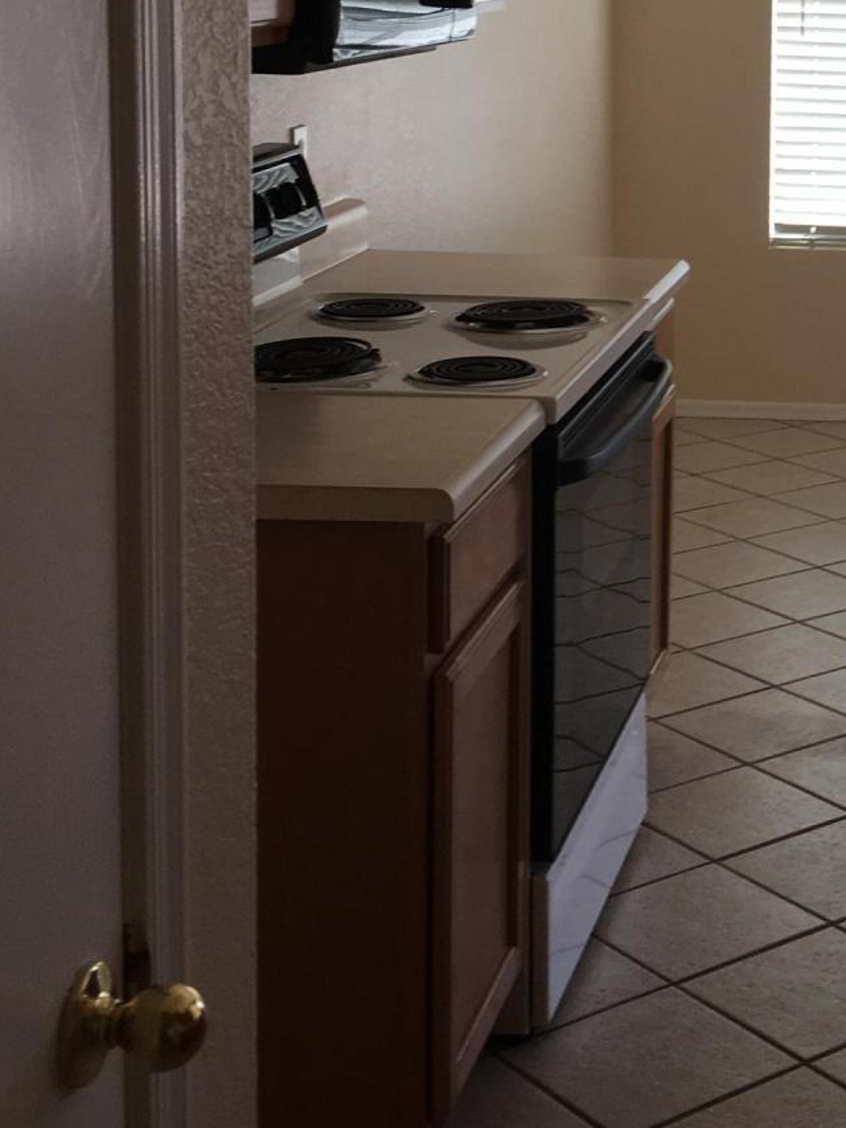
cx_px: 965
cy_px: 172
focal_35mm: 68
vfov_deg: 27.8
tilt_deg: -6.8
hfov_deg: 20.5
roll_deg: -0.6
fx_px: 2215
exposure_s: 1/40
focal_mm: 4.15
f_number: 2.2
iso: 25
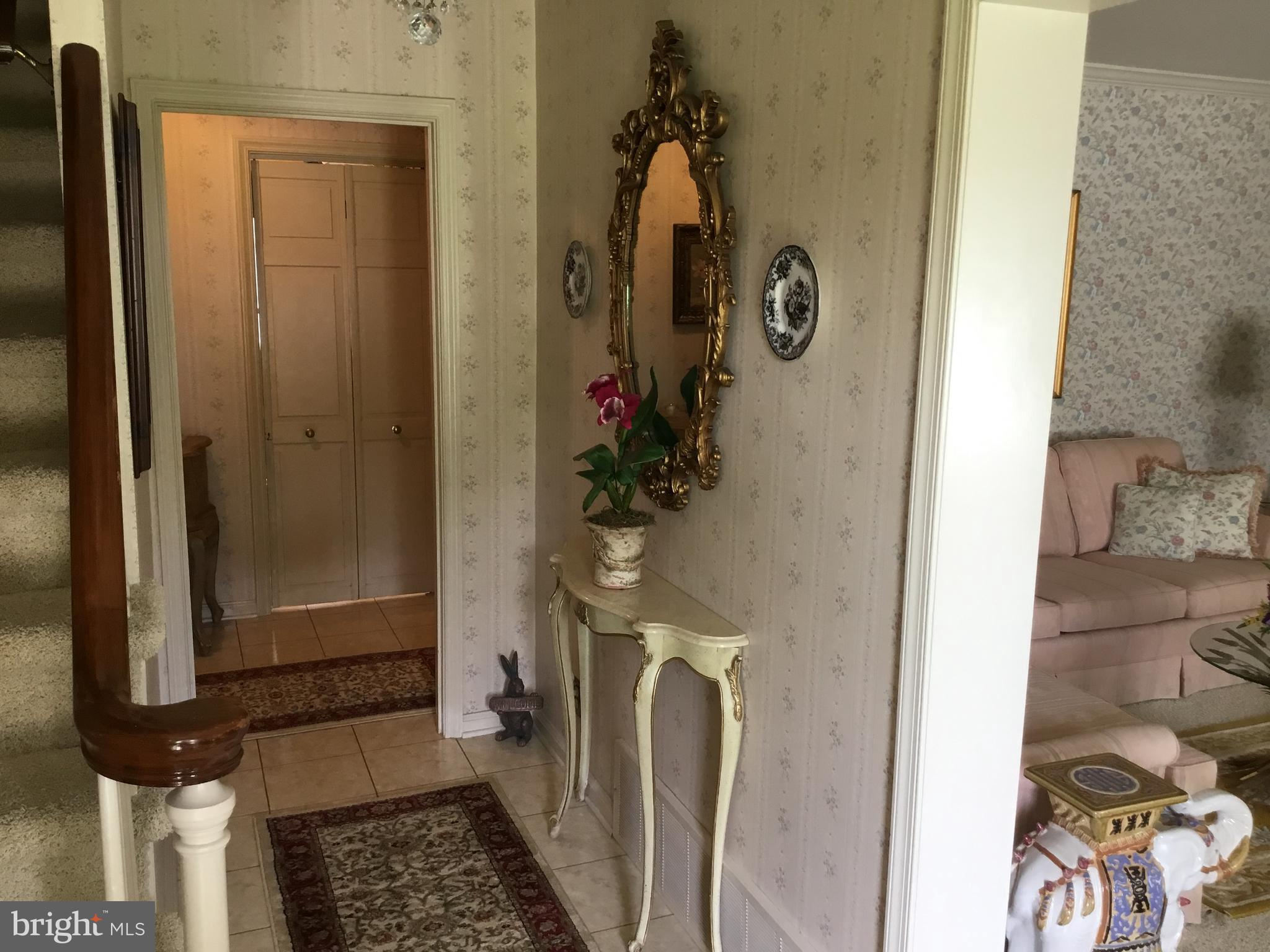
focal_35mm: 31
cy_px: 476
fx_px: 1137
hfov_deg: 58.4
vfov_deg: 45.4
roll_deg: -1.1
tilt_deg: -12.0
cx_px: 635
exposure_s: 1/30
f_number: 2.4
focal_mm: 3.3
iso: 50
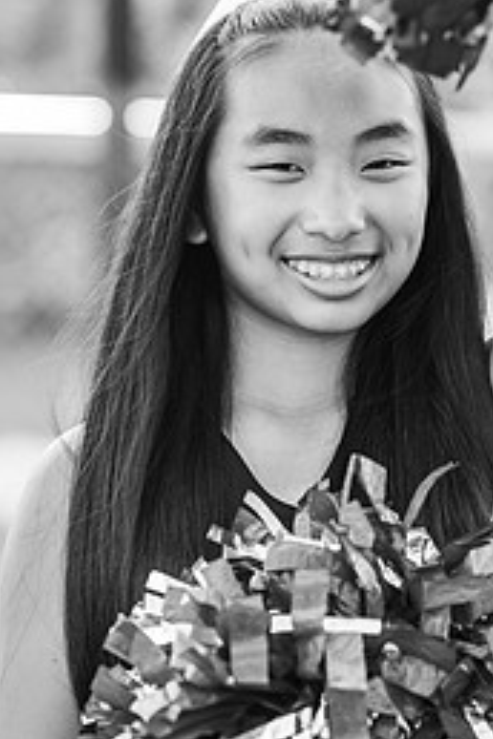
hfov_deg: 9.3
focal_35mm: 148
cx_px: 335
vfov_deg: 13.9
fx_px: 3040
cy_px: 278
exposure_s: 1/500
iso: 200
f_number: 2.8
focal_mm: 85
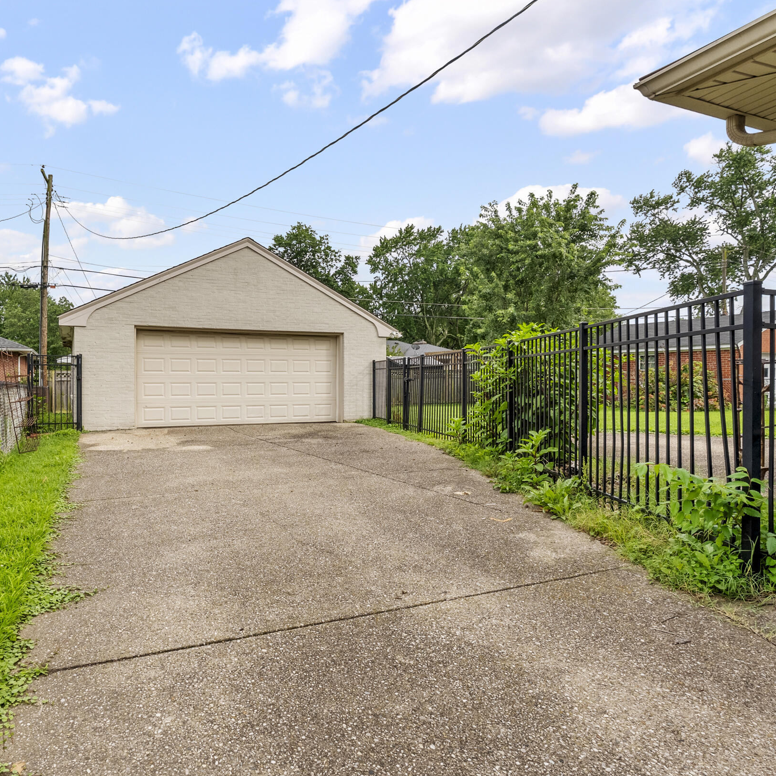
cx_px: 268
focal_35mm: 21
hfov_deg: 70.4
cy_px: 391
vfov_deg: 72.1
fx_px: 533
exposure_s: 1/400
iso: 400
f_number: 11
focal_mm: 16
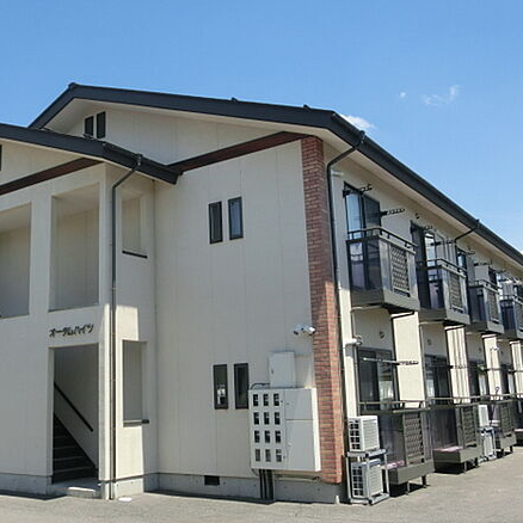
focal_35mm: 40
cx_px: 203
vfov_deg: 41.9
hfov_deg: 41.6
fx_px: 684
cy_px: 258
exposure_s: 1/640
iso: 80
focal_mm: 5.93
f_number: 3.7
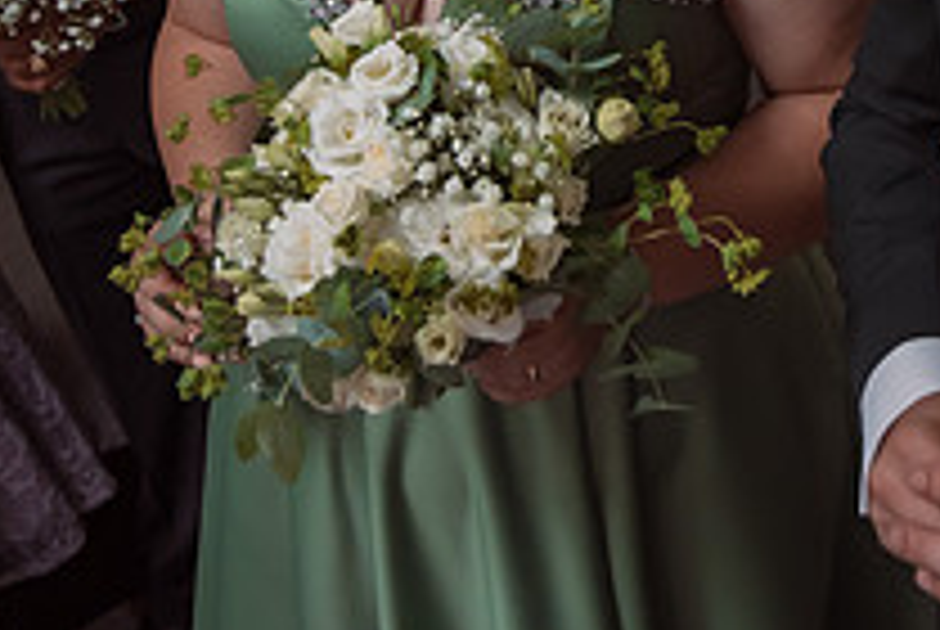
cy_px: -130
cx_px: 823
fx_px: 2196
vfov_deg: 15.7
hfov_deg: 23.6
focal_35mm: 84
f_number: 2.8
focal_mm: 26
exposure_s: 1/250
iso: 1000
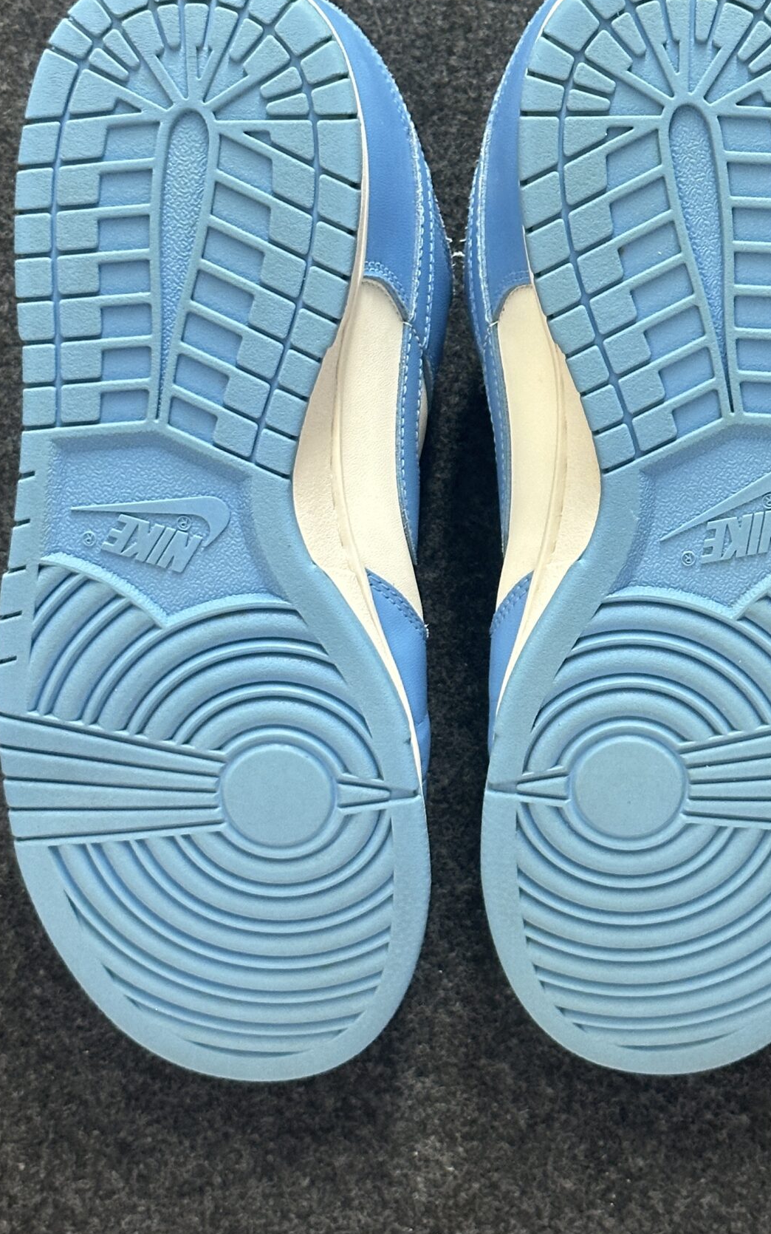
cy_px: 557
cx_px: 479
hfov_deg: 16.7
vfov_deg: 26.5
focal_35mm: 78
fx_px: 2622
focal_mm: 6.86
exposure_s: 1/33
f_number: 1.78
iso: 400
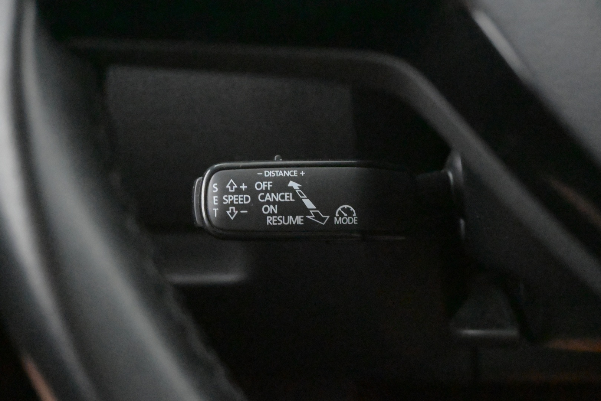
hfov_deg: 36.9
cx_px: 300
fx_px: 901
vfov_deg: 25.1
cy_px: 200
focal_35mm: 54
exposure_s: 1/60
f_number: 5.3
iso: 25600
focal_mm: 36
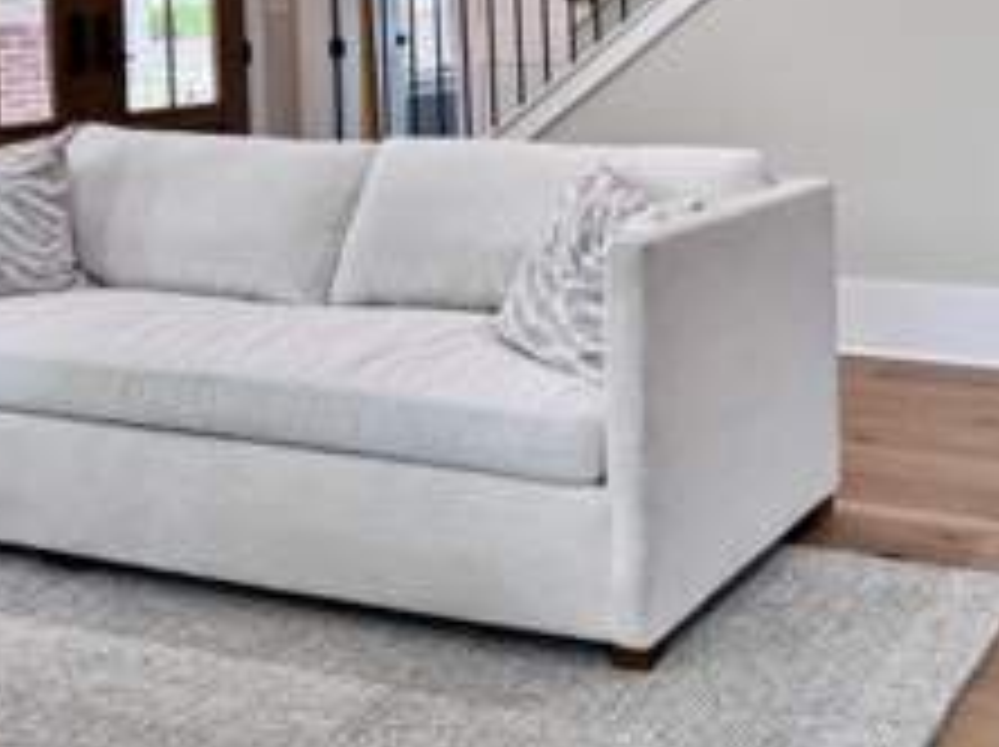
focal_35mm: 52
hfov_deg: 35.7
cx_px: 792
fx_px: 1499
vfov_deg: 26.9
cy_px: 52
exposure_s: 1/60
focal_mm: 6.76
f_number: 1.78
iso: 100
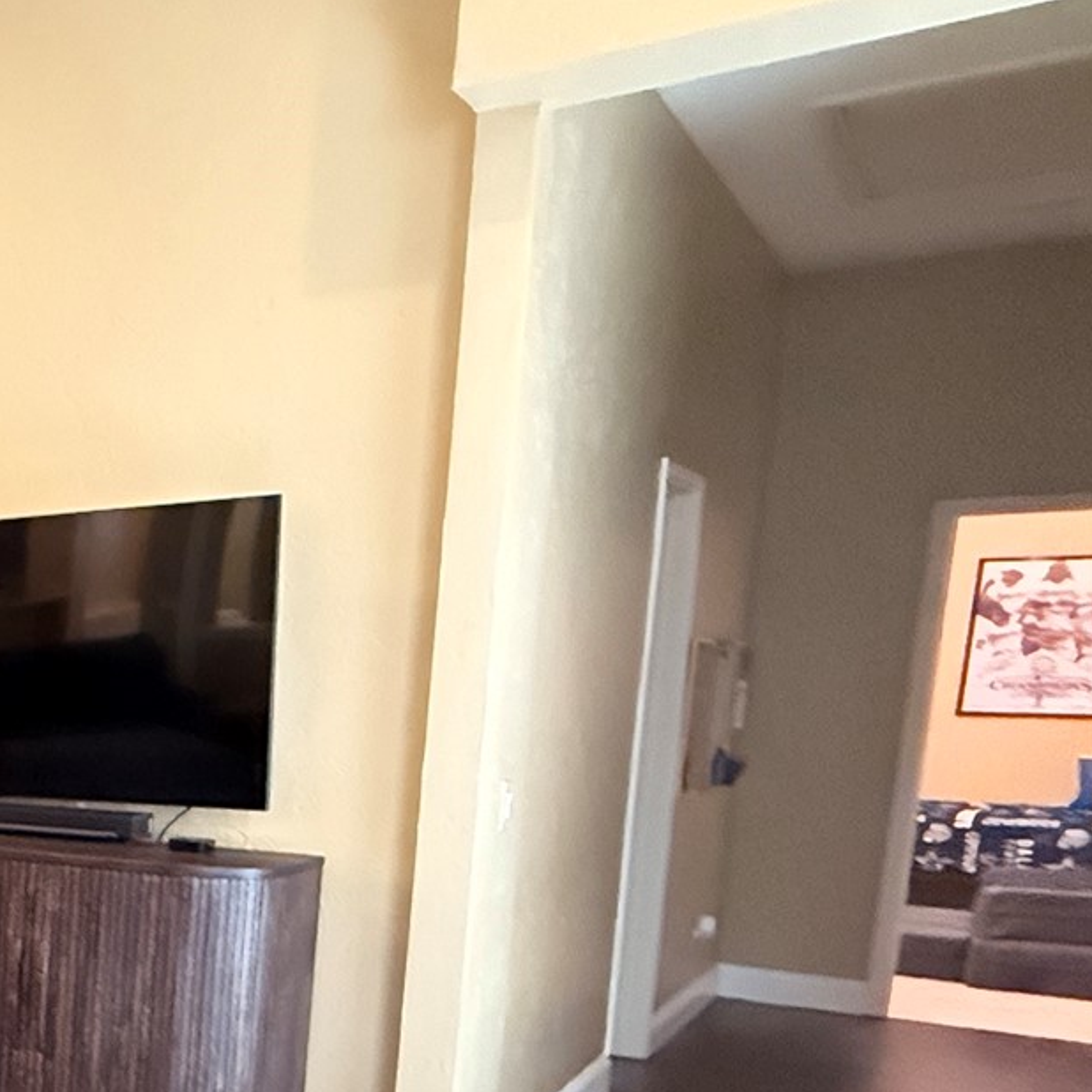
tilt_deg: -6.2
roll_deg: -0.3
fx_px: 1463
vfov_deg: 39.6
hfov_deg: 25.0
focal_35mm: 41
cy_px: 846
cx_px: -710
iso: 1250
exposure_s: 1/30
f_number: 2.2
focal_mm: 2.22
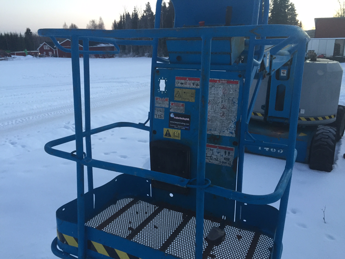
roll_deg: +0.8
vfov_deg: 48.2
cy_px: 130
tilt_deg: -16.7
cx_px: 172
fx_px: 289
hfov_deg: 61.7
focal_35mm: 29
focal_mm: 4.15
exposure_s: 1/33
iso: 160
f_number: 2.2
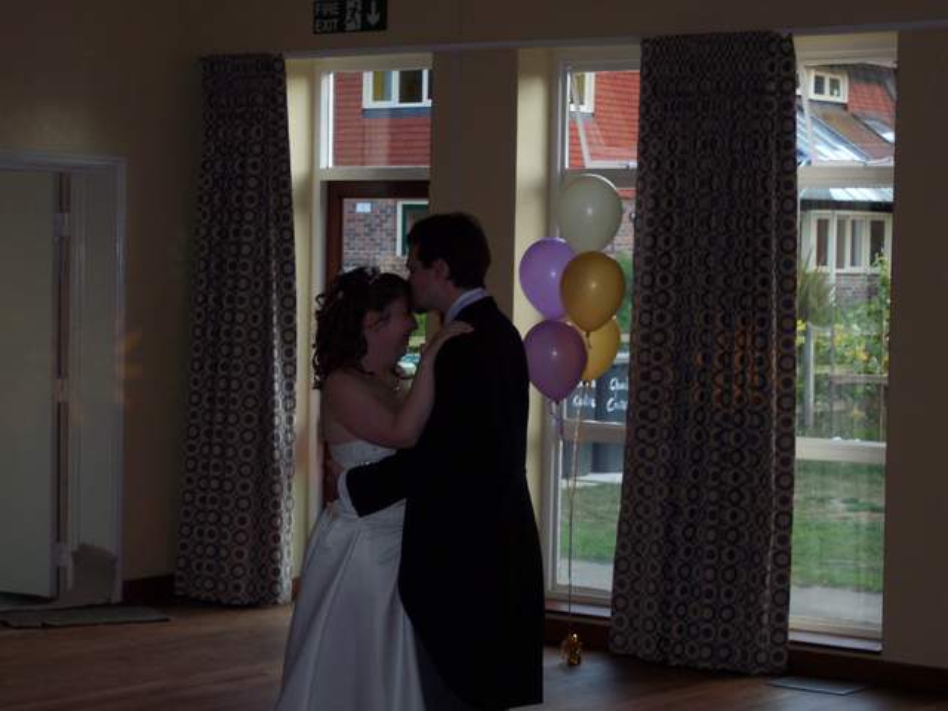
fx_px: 2437
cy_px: 356
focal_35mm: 89
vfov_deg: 16.6
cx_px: 474
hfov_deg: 22.0
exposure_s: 1/60
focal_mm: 18.7
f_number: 4.1
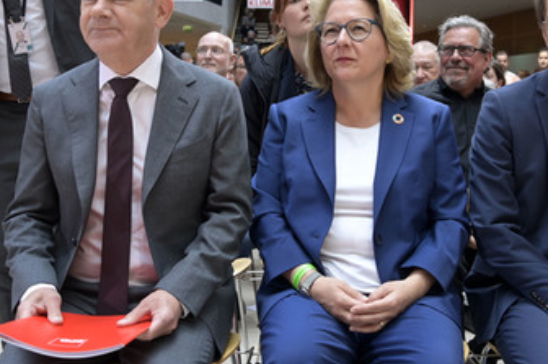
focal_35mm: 43
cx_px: 353
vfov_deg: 31.1
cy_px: 157
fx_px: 654
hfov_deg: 45.0
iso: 1600
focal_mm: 32
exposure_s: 1/500
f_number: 5
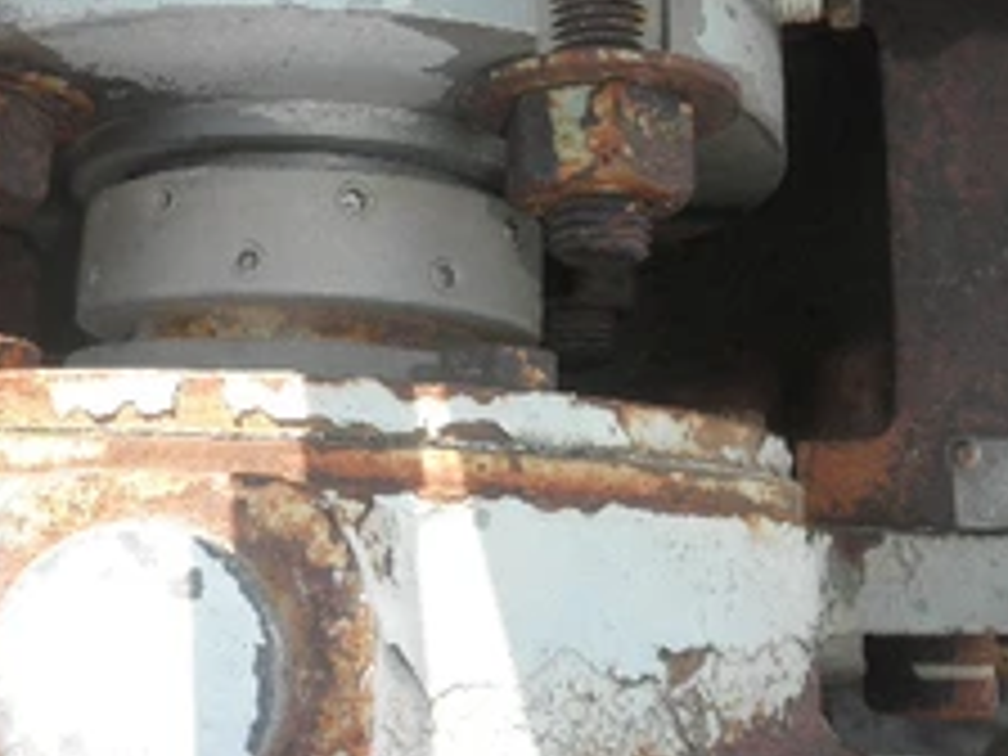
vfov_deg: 28.6
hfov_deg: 38.1
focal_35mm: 50
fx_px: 1456
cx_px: 418
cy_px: 180
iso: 64
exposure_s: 1/250
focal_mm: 5
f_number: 3
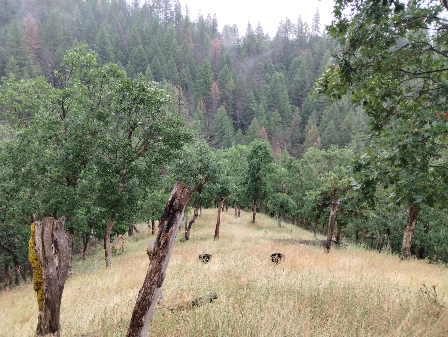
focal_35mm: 28
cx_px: 224
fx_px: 363
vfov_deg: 49.8
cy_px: 168
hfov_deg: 63.4
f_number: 1.8
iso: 334
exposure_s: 1/120
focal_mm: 4.27
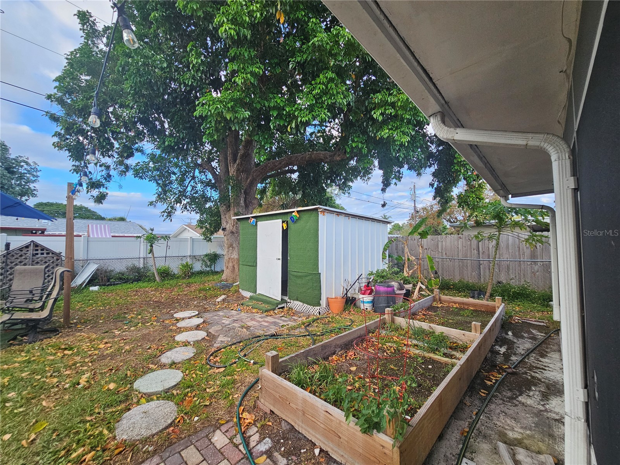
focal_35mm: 13
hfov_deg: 106.2
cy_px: 232
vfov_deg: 89.9
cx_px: 310
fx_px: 233
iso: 100
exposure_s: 1/359
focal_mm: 2.2
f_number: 2.2
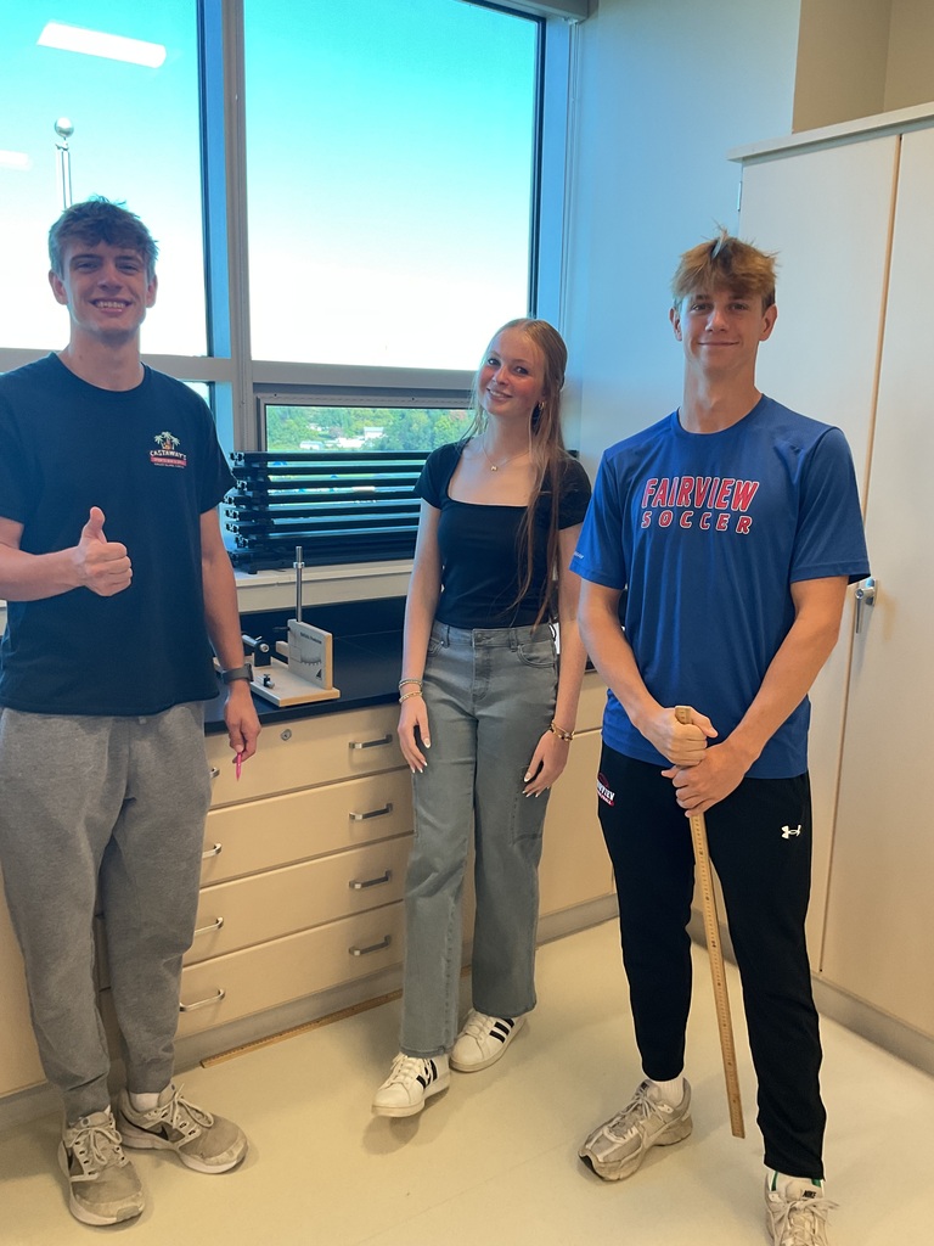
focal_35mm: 29
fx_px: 1043
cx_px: 467
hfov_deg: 48.2
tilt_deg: -12.3
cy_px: 623
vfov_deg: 61.7
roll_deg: -0.9
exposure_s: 1/120
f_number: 1.8
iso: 64
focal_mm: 3
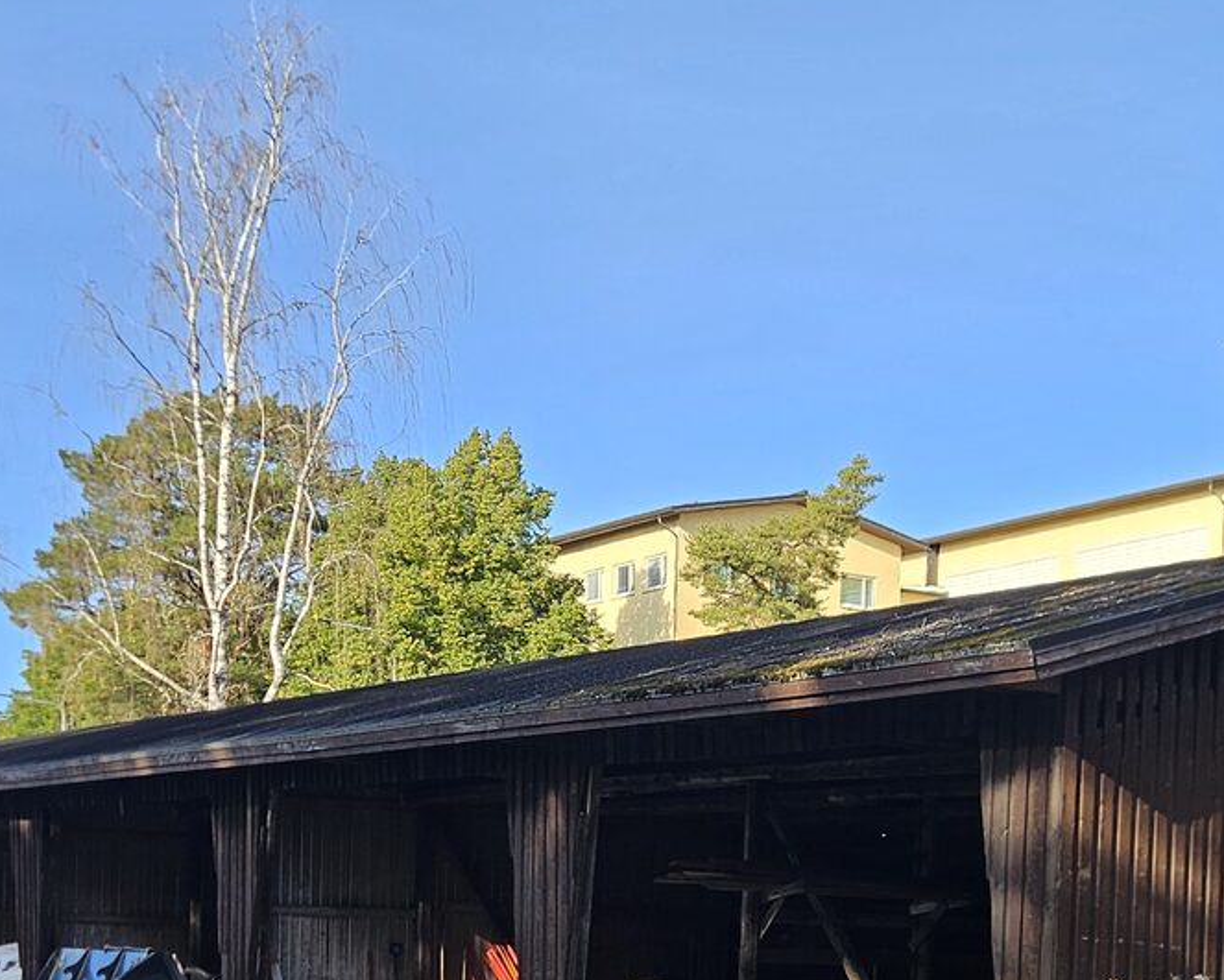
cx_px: 846
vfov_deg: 22.2
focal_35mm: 65
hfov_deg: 28.9
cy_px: 1076
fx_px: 2356
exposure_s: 1/572
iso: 25
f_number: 1.8
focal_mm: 5.4
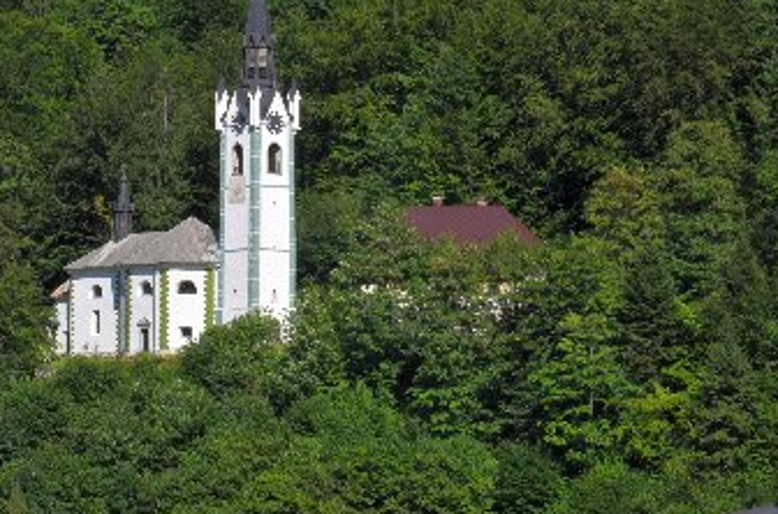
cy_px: 204
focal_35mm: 170
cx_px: 274
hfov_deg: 12.1
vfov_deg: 8.0
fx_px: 3656
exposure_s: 1/160
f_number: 20
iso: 400
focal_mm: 85
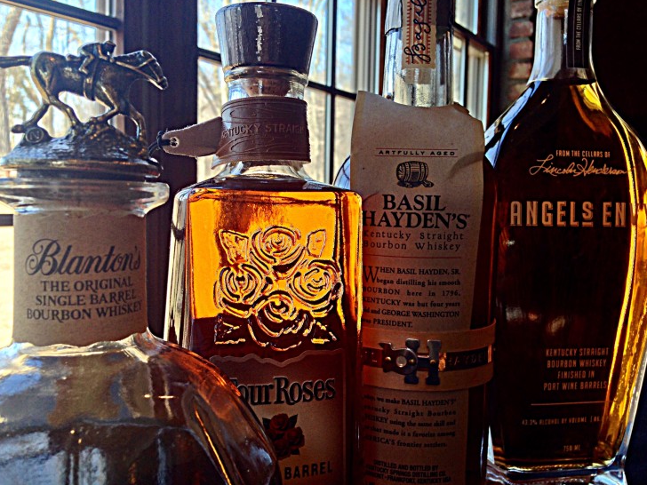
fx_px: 635
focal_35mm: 34
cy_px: 238
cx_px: 319
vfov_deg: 41.8
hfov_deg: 54.0
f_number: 2.4
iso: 50
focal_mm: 4.12
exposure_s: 1/60
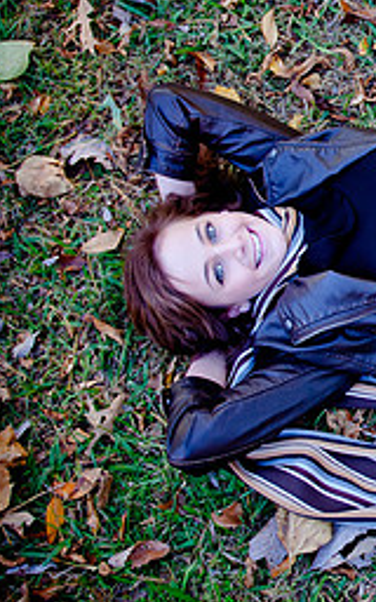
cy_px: 248
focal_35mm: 83
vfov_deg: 24.9
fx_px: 1361
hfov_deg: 14.4
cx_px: 609
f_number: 2.8
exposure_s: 1/125
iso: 200
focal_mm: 24
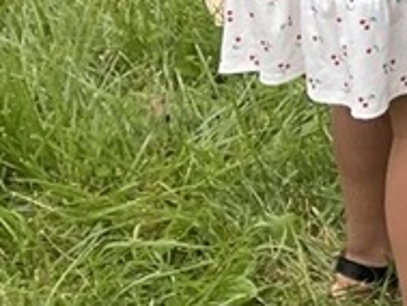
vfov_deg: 8.7
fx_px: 1847
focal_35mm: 157
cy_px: -403
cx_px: 1083
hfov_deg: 10.3
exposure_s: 1/406
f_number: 1.8
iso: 25
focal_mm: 3
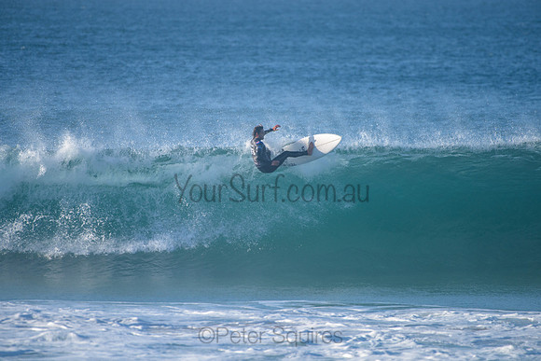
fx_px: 8112
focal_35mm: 540
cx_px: 271
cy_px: 172
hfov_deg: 3.8
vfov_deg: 2.5
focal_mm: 500
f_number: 5.6
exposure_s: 1/2000
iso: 400
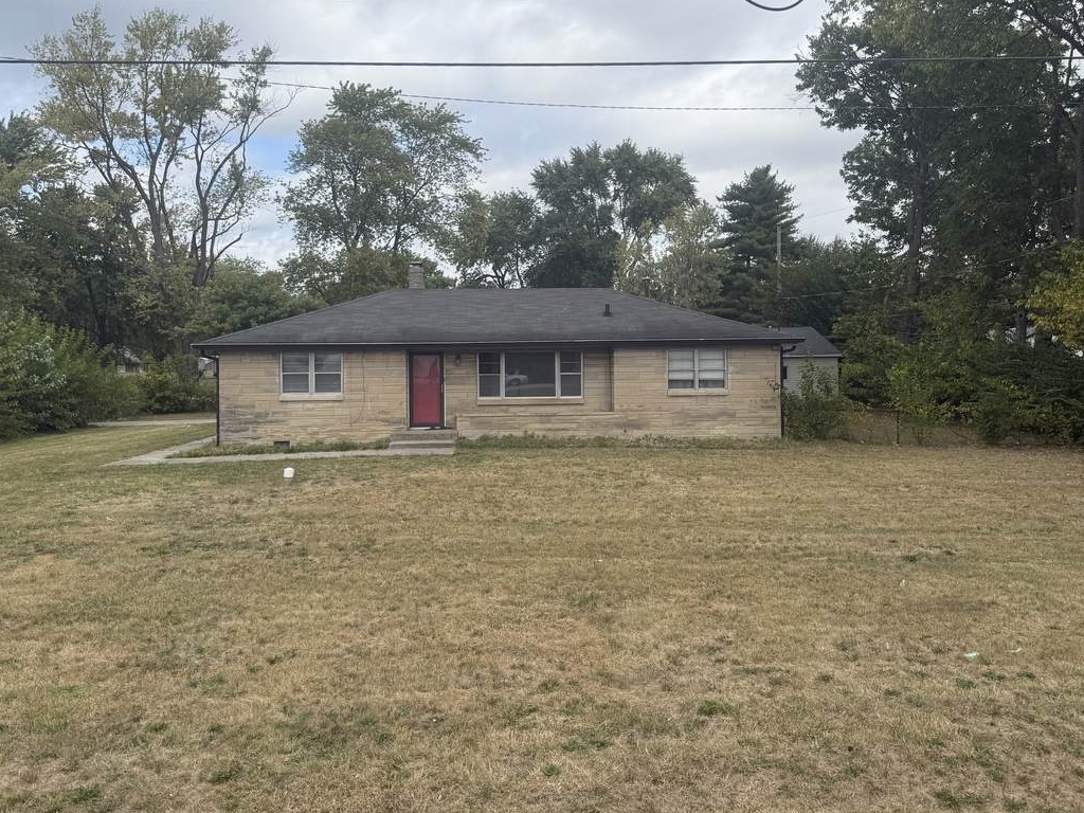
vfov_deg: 46.7
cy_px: 350
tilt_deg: +1.6
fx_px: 939
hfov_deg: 60.0
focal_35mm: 30
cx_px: 537
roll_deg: +0.1
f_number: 1.78
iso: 80
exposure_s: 1/2801
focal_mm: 6.76
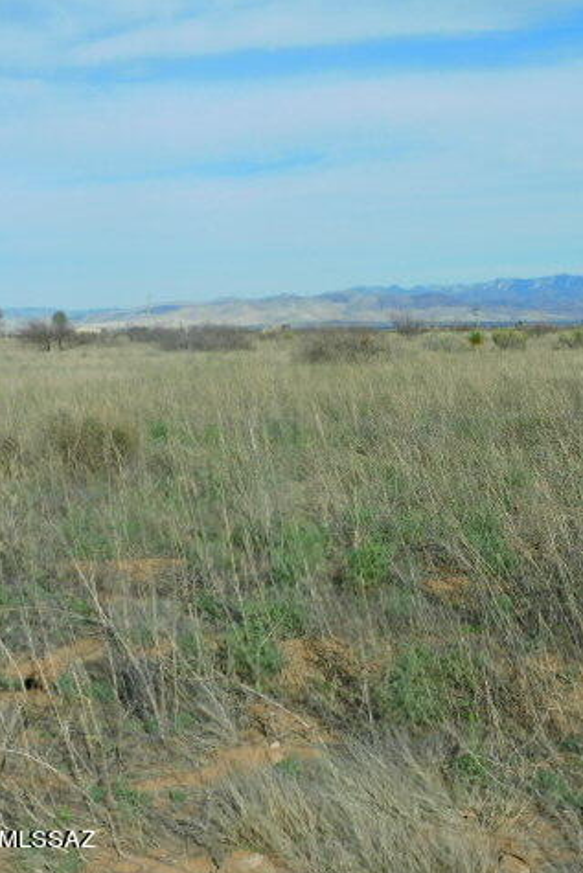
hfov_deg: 21.2
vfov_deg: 31.9
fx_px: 1529
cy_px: 437
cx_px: 498
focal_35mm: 63
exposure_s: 1/1600
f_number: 4
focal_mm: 8.1
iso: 125
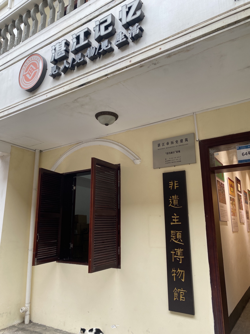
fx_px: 250
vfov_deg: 67.3
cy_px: 167
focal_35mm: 26
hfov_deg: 53.1
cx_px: 125
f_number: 1.8
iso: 64
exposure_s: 1/122
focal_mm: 4.25
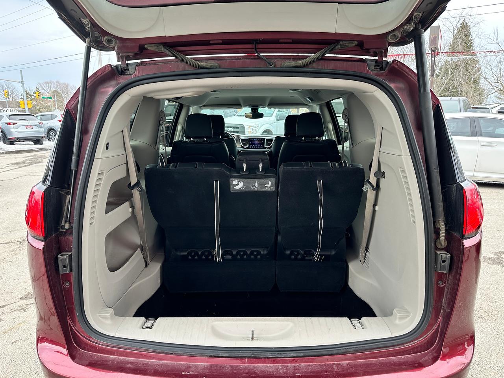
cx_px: 252
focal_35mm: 24
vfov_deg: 56.8
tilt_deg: -12.9
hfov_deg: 71.6
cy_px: 189
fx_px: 349
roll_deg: +0.4
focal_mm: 6.86
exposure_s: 1/150
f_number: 1.78
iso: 125
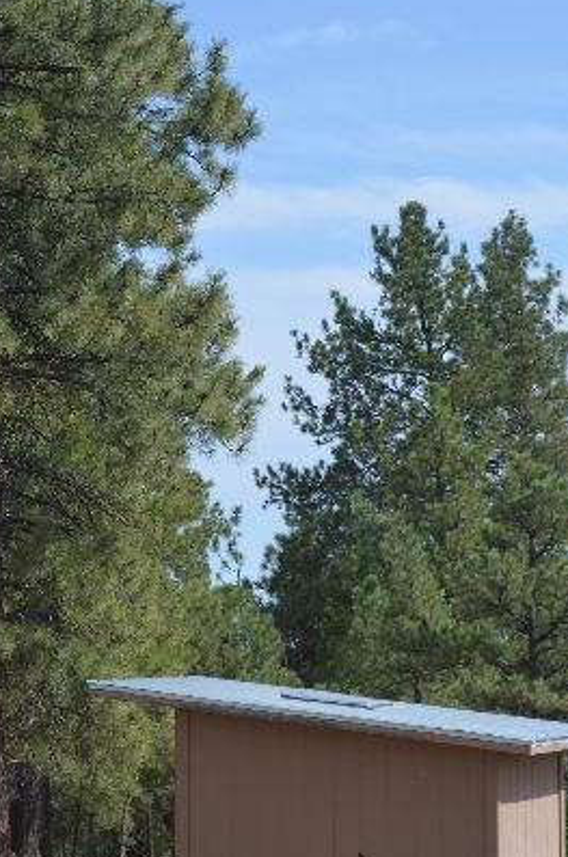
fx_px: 3233
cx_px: 378
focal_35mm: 136
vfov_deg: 15.1
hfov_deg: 10.0
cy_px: 352
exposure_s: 1/500
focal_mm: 45
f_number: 5.3
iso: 100
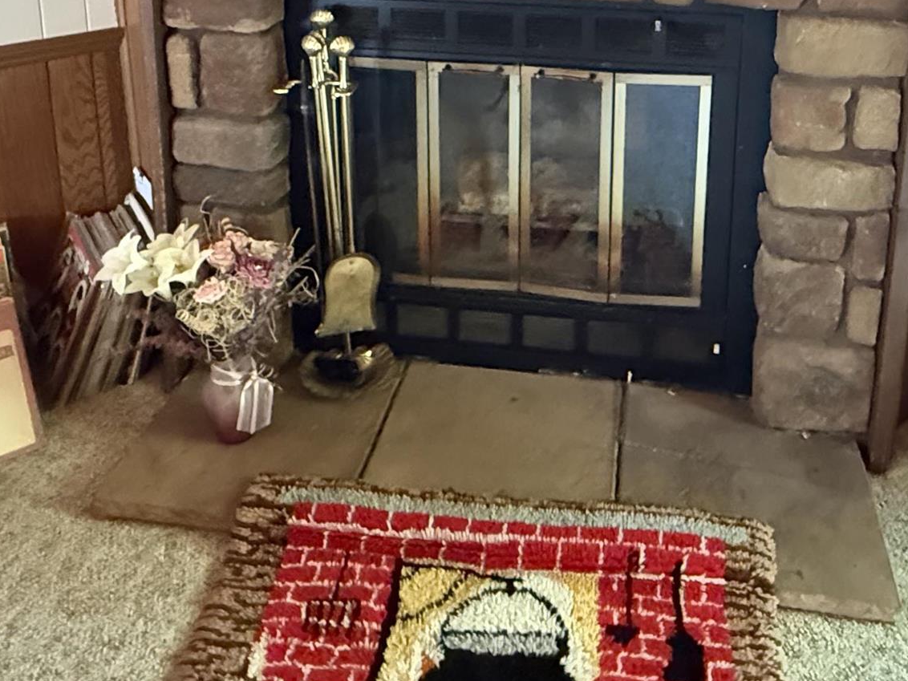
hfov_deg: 48.8
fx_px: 997
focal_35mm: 38
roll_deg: -0.4
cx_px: 518
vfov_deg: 34.0
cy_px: -16
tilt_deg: -14.2
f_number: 2.2
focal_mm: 2.22
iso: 1250
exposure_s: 1/50
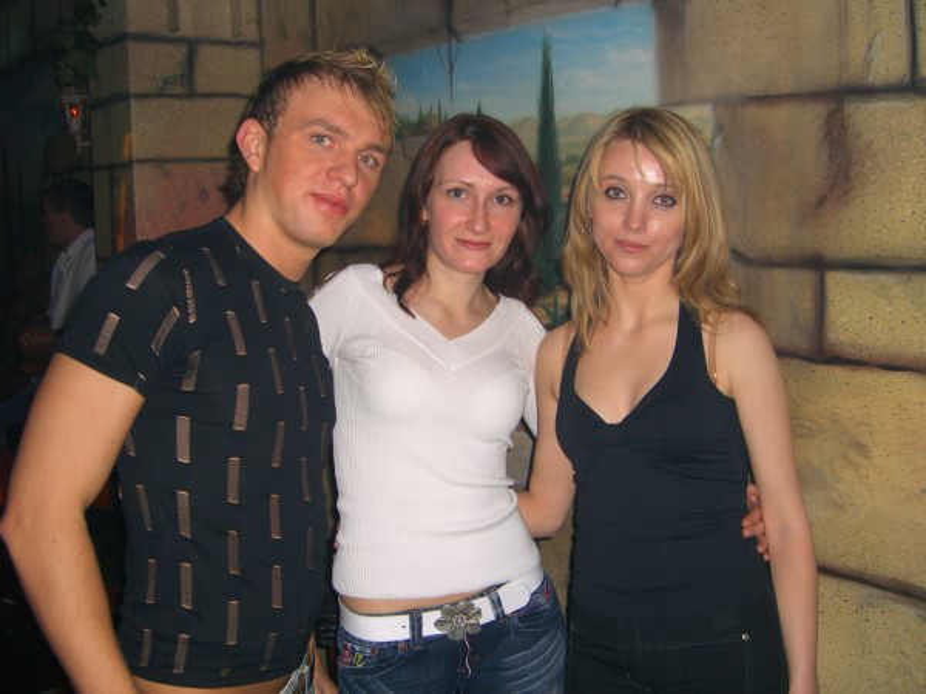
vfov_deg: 37.7
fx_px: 1017
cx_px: 463
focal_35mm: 38
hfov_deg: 49.0
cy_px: 347
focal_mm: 7.9
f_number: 2.8
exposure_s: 1/60
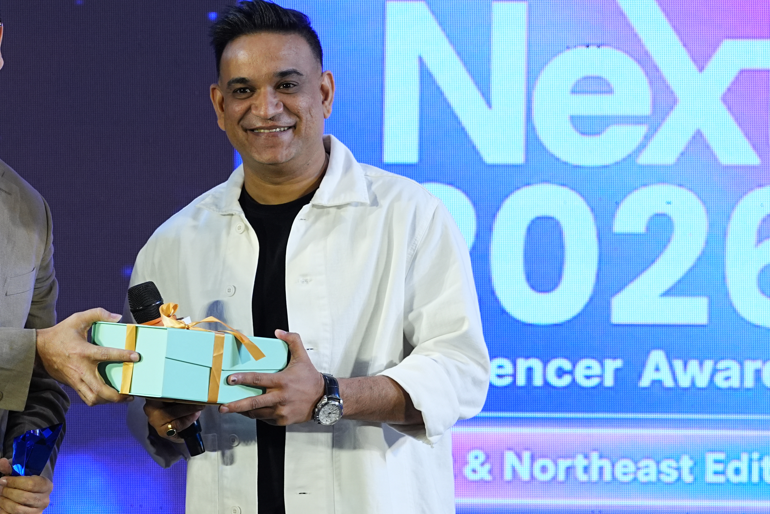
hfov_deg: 4.4
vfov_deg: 2.9
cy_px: 563
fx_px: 10074
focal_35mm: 471
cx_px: 116
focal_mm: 165
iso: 640
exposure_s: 1/200
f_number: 3.2
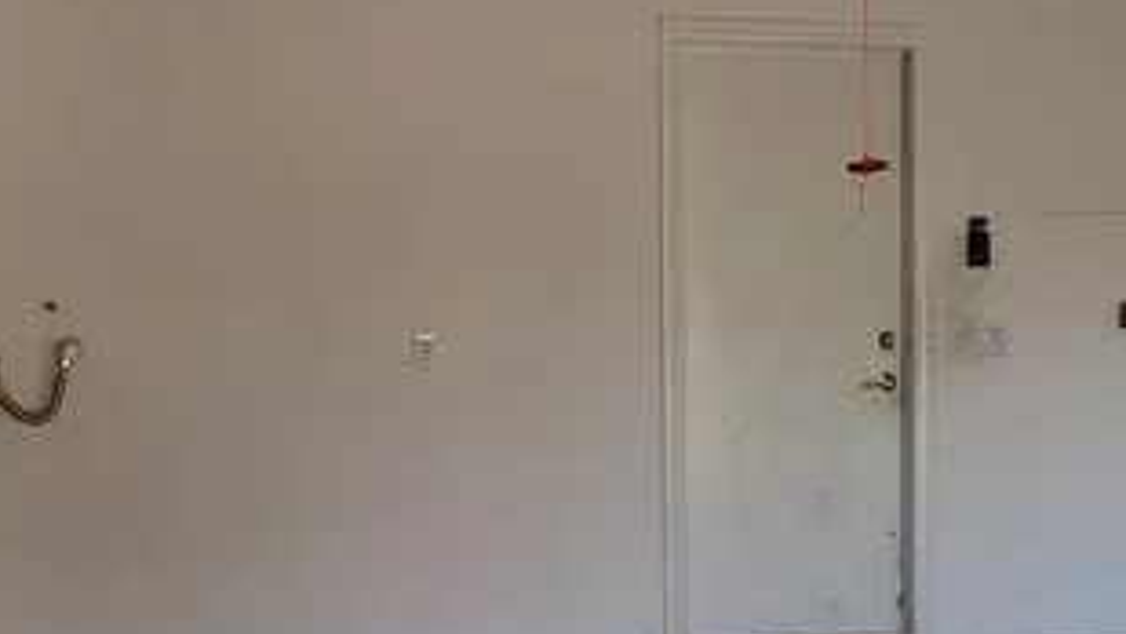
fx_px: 2479
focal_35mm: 83
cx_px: 838
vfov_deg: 14.5
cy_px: 503
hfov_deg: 25.3
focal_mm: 6.4
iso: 25
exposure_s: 1/180
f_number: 1.8
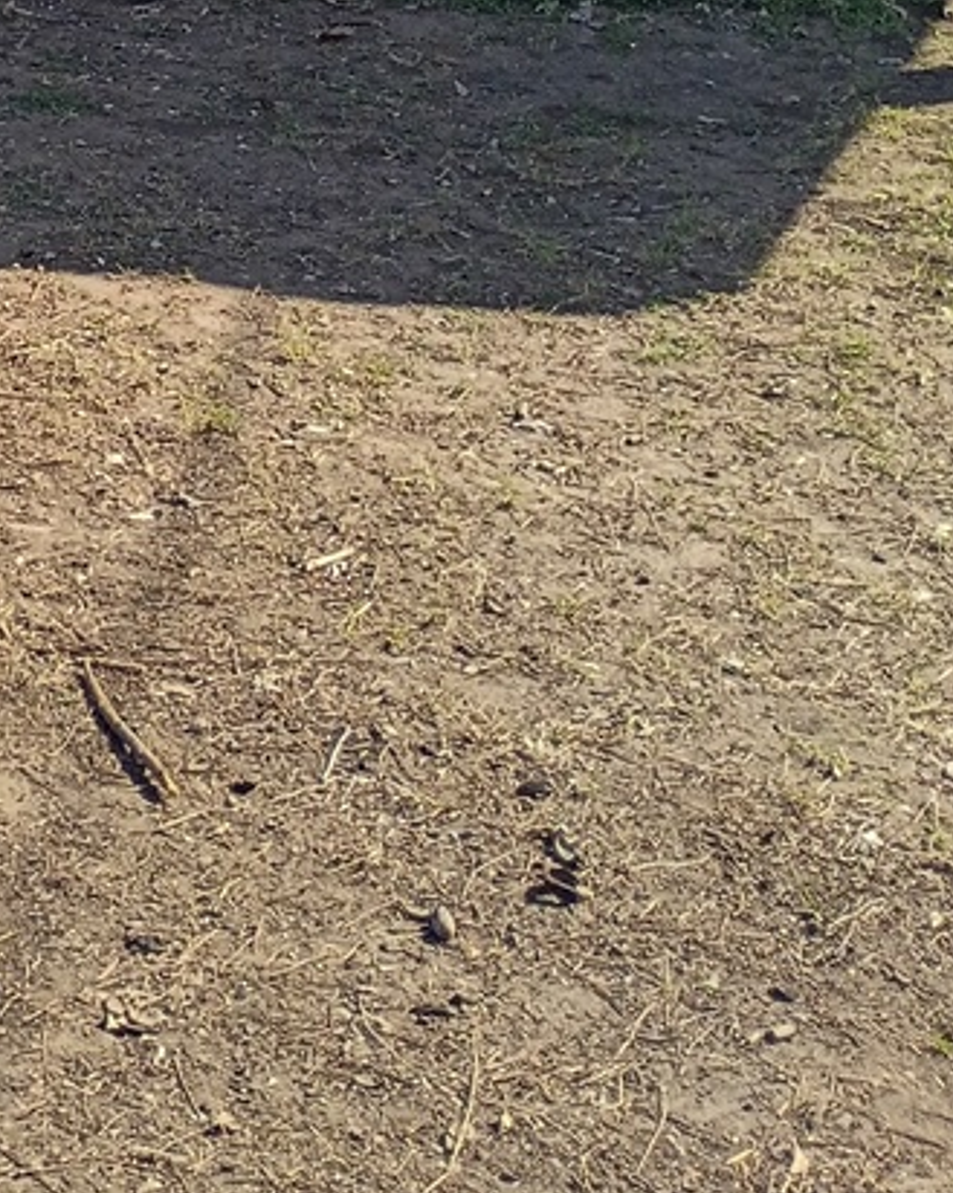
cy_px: -791
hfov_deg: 14.3
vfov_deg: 16.8
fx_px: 3494
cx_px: -582
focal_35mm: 99
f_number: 1.8
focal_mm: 4.27
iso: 100
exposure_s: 1/581
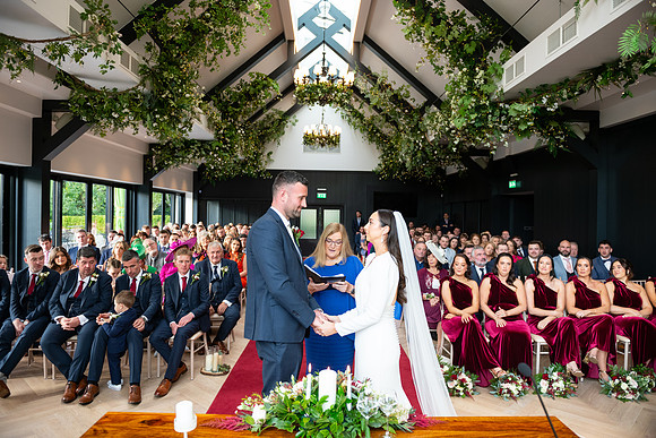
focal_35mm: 24
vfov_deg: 53.2
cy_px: 219
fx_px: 437
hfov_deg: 73.7
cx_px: 328
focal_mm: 24
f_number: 3.5
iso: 640
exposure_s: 1/160
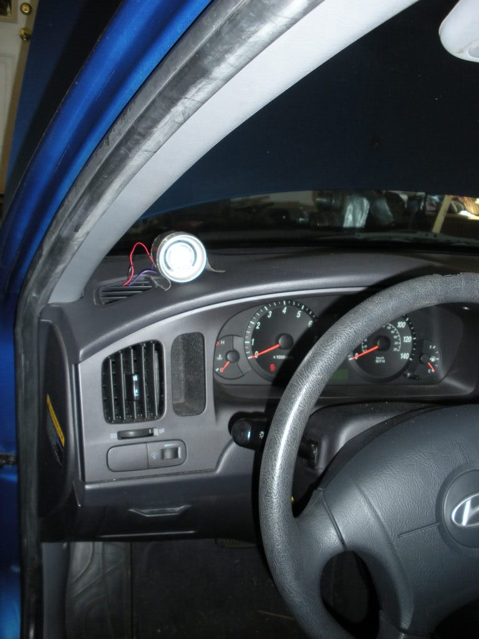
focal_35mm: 36
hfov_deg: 39.7
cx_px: 240
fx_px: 664
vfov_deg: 51.4
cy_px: 320
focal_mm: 6.3
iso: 139
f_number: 3.5
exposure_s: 1/60
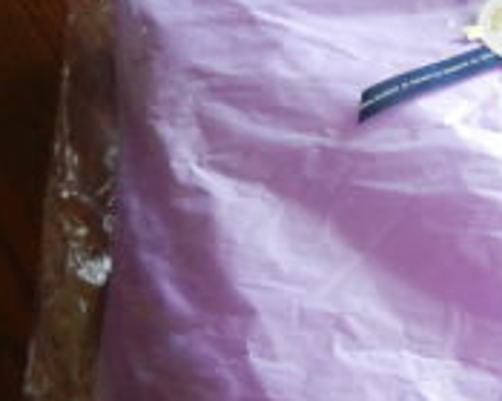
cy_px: 284
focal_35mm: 67
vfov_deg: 22.7
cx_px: 376
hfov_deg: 27.9
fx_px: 995
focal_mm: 5.4
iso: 400
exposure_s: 1/16.1
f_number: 3.5
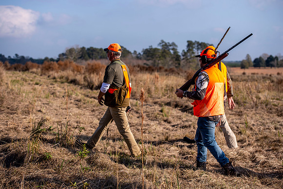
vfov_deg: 19.4
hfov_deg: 28.9
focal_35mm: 70
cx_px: 142
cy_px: 94
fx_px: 550
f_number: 4
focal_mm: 70
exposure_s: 1/2000
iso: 200
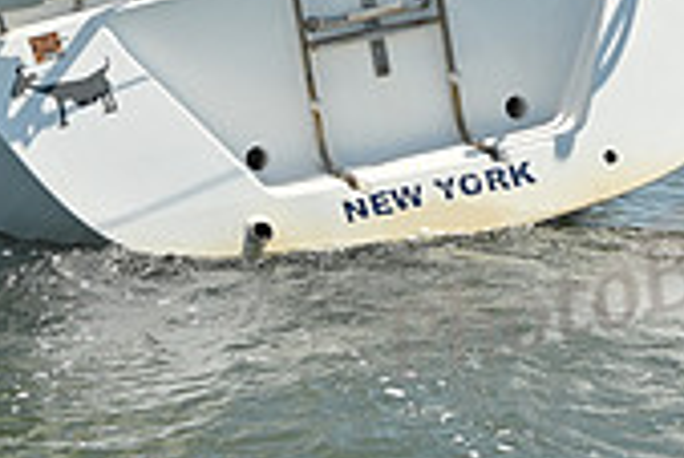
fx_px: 4564
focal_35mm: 240
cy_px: -286
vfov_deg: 5.7
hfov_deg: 8.6
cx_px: 178
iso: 320
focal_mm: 70
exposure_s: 1/1000
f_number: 8
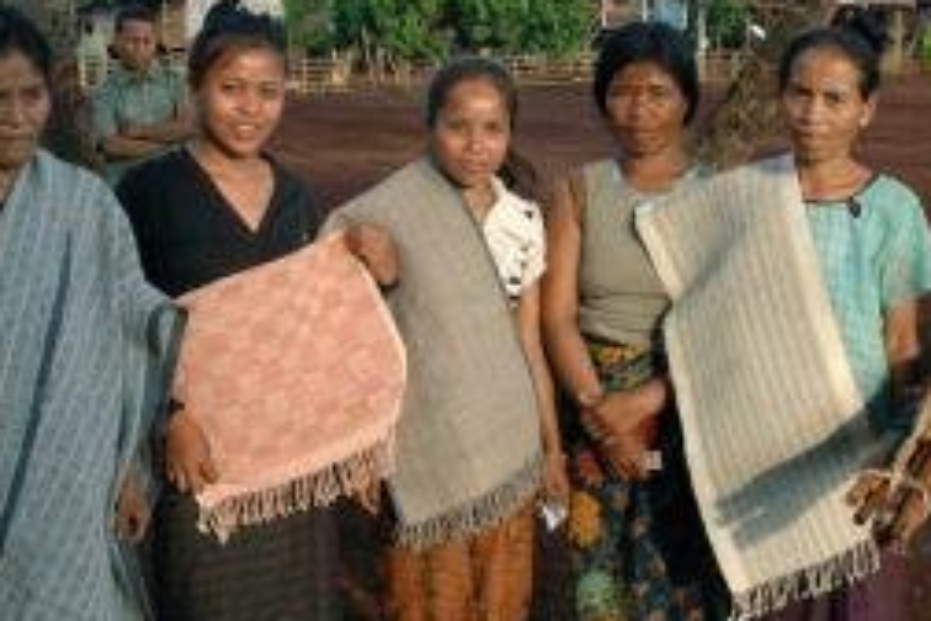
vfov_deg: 21.2
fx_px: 1655
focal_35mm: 64
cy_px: 299
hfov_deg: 31.4
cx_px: 521
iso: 800
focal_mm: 24
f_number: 8
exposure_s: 1/160
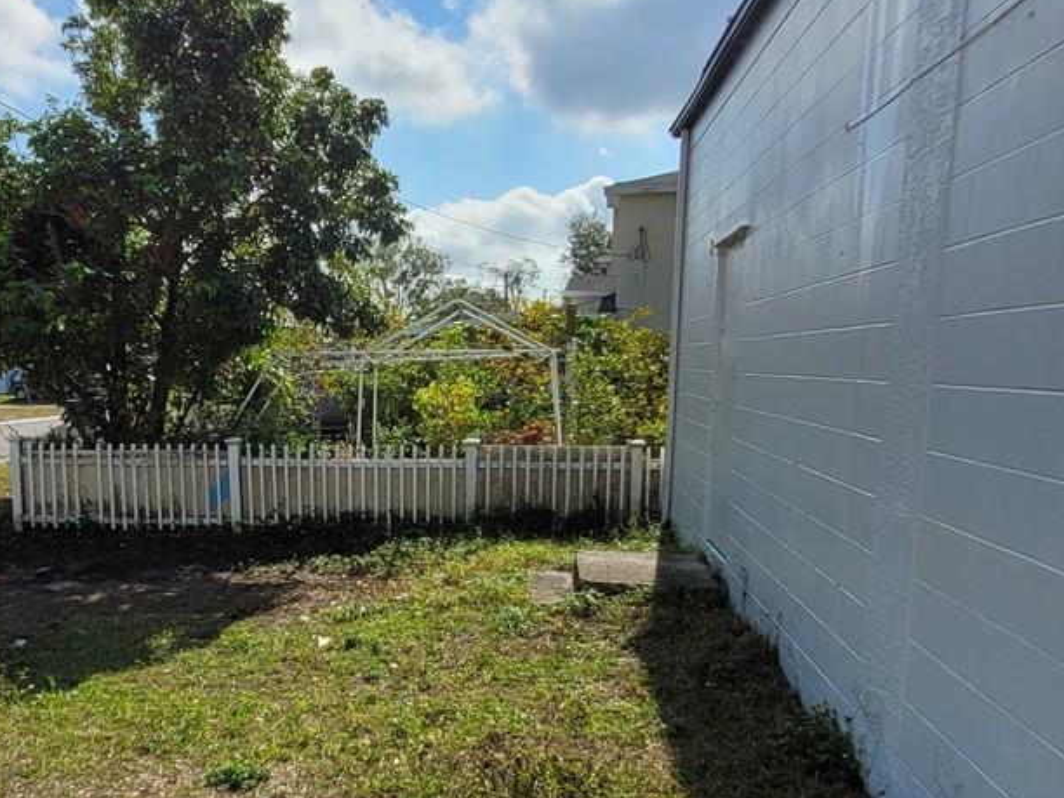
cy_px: 551
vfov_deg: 41.1
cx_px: 370
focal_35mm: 34
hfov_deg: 53.1
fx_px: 1045
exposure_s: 1/3034
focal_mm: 1.74
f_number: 2.2
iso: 40
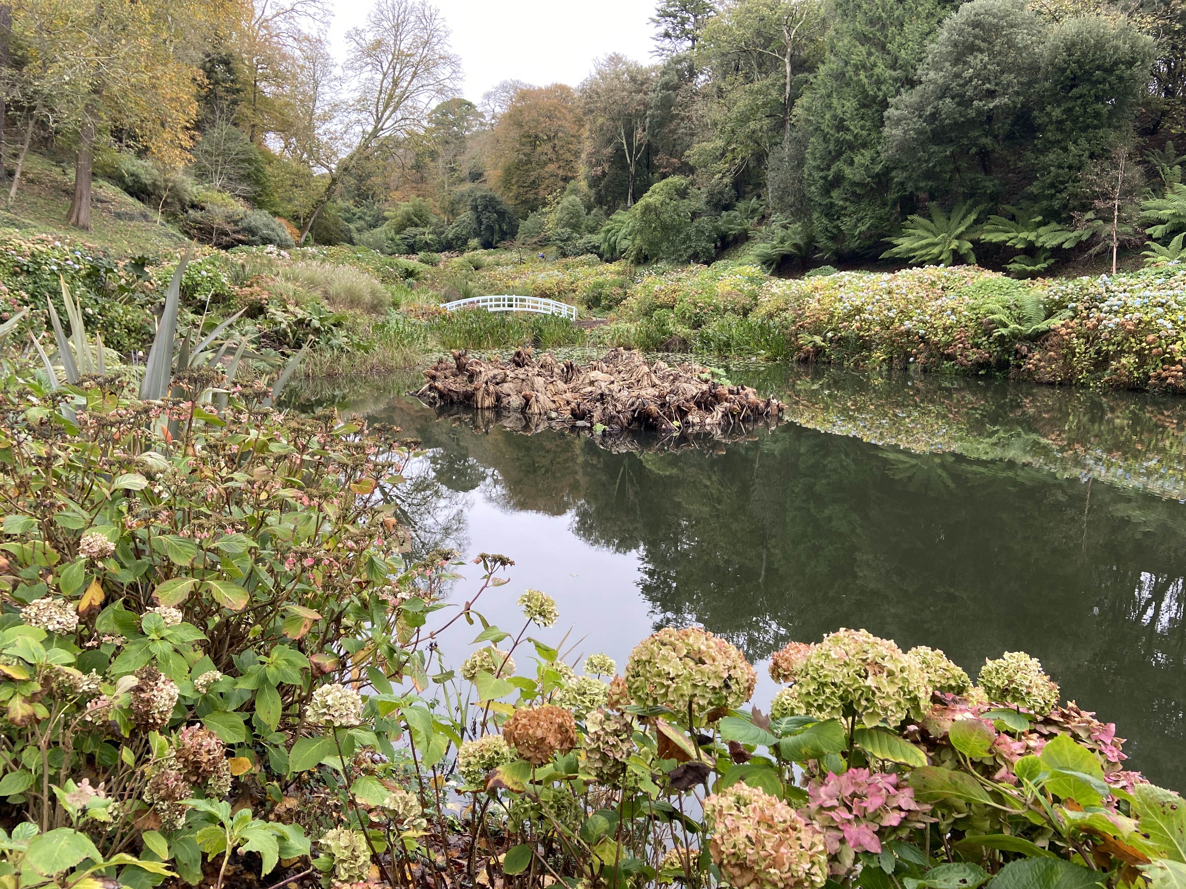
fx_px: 891
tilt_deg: -8.7
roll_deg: +0.0
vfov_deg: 53.1
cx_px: 593
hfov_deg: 67.3
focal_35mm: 26
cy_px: 444
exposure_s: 1/122
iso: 50
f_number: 1.8
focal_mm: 4.25
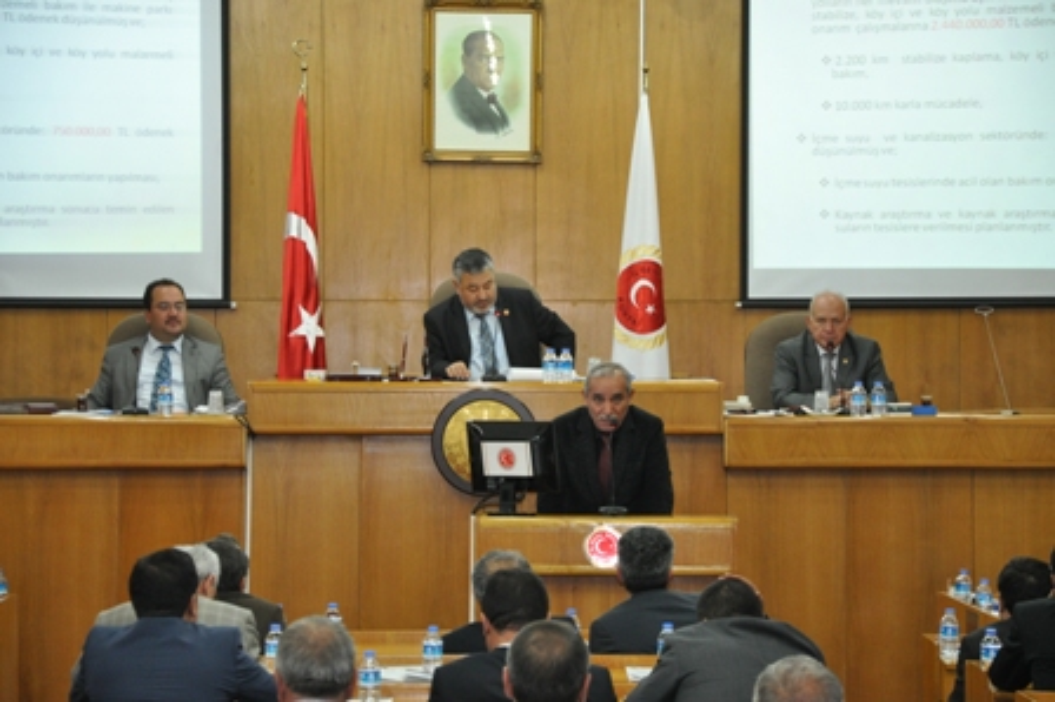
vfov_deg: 10.7
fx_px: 3734
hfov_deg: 16.1
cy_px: 351
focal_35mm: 128
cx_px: 528
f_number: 5.6
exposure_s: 1/13
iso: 1000
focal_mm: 85
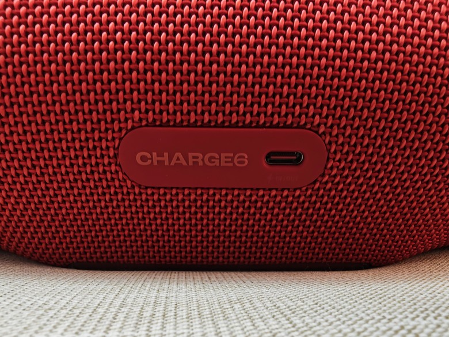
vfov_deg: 58.9
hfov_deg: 73.9
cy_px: 168
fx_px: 298
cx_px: 224
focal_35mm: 23
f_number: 2.2
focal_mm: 2.13
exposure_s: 1/24
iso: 1600
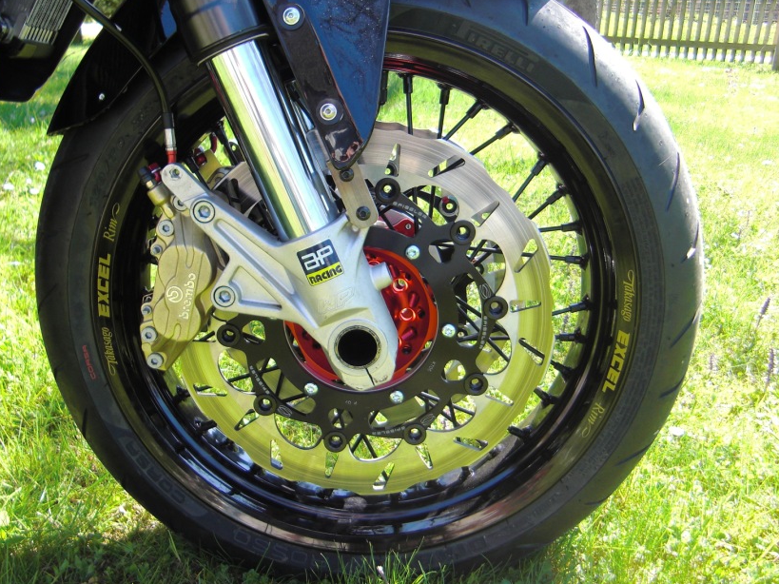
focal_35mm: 35
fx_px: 788
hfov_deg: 52.5
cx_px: 338
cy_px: 269
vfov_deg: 40.7
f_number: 2.6
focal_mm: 4.9
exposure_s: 1/160
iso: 50
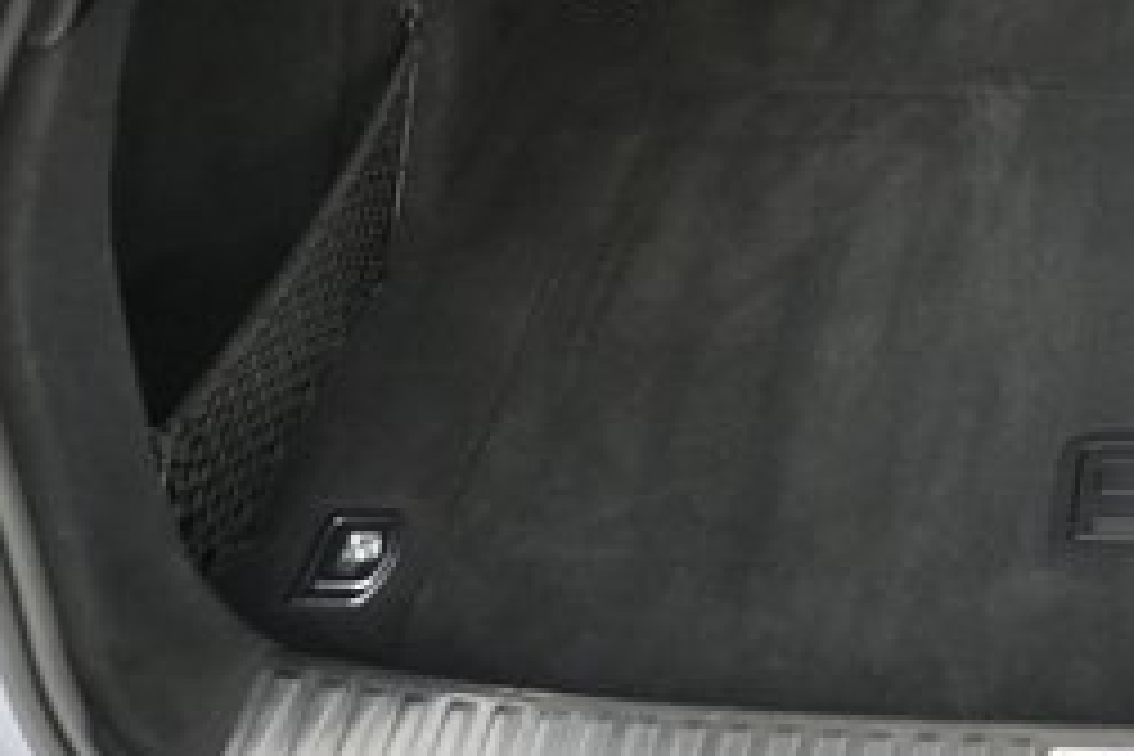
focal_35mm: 61
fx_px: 1921
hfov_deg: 30.2
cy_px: 14
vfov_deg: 21.5
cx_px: 1174
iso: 6400
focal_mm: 24
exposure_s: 1/160
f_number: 2.8
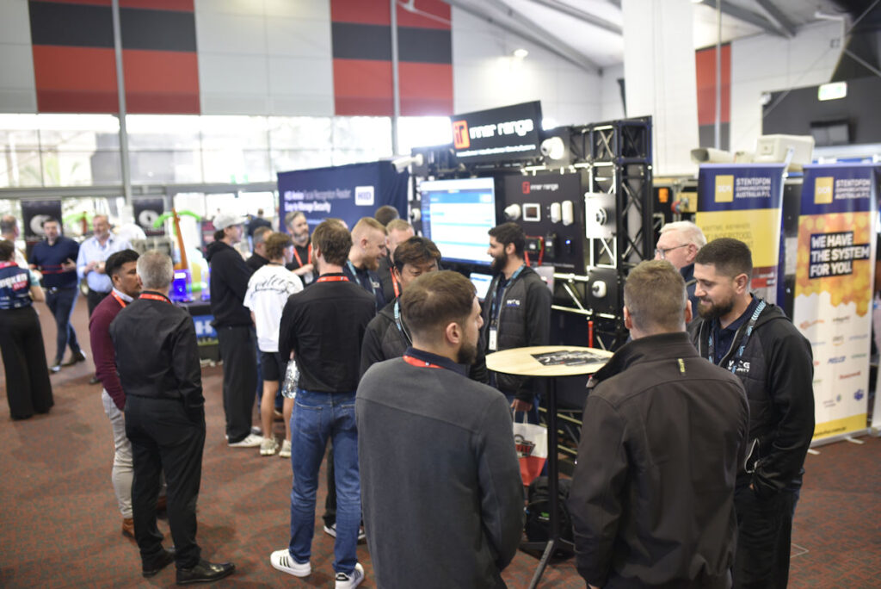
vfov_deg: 37.9
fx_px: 857
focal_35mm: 35
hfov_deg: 54.4
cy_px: 294
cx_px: 440
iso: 800
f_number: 2
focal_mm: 35
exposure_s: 1/60
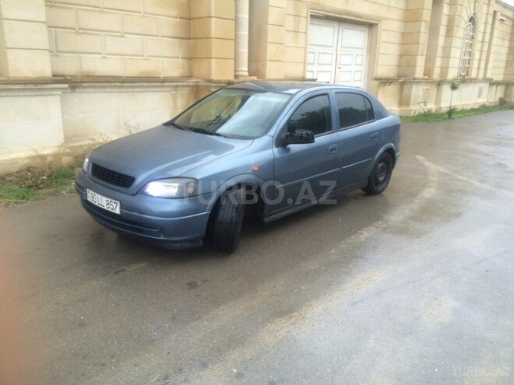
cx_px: 257
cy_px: 192
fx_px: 431
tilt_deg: -15.2
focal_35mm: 29
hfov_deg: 61.7
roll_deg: -1.6
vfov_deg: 48.2
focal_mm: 4.15
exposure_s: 1/33
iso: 80
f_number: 2.2
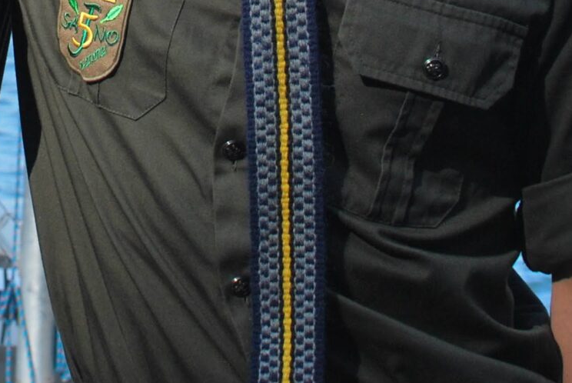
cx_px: -34
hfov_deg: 11.2
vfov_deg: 7.4
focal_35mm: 181
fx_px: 2875
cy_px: -251
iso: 200
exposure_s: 1/250
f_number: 6.3
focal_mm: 35
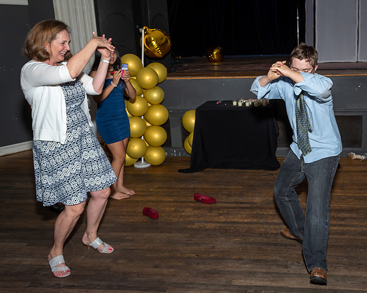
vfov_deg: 40.5
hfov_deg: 48.4
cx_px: 260
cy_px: 119
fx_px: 396
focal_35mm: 36
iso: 400
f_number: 5.6
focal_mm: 17
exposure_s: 1/250
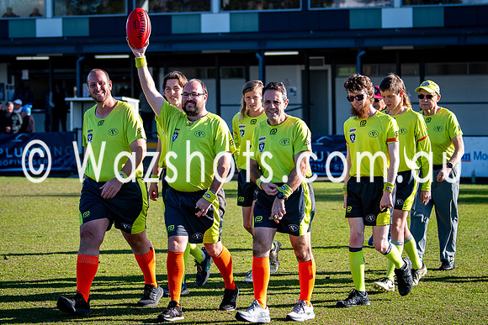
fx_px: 1740
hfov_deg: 16.0
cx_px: 208
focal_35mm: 128
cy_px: 152
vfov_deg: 10.7
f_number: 2.8
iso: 280
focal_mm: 70
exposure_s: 1/2500
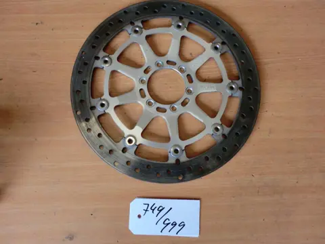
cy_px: 122
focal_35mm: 27
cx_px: 162
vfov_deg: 51.4
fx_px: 253
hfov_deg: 65.3
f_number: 3.2
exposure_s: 1/60
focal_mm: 4.9
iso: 50
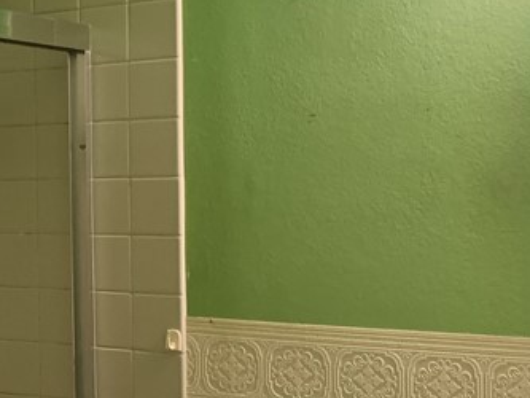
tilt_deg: -1.7
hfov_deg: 23.7
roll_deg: +0.9
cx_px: 38
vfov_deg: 18.4
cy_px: 223
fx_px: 1225
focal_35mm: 80
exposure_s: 1/60
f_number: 1.8
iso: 200
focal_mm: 4.25
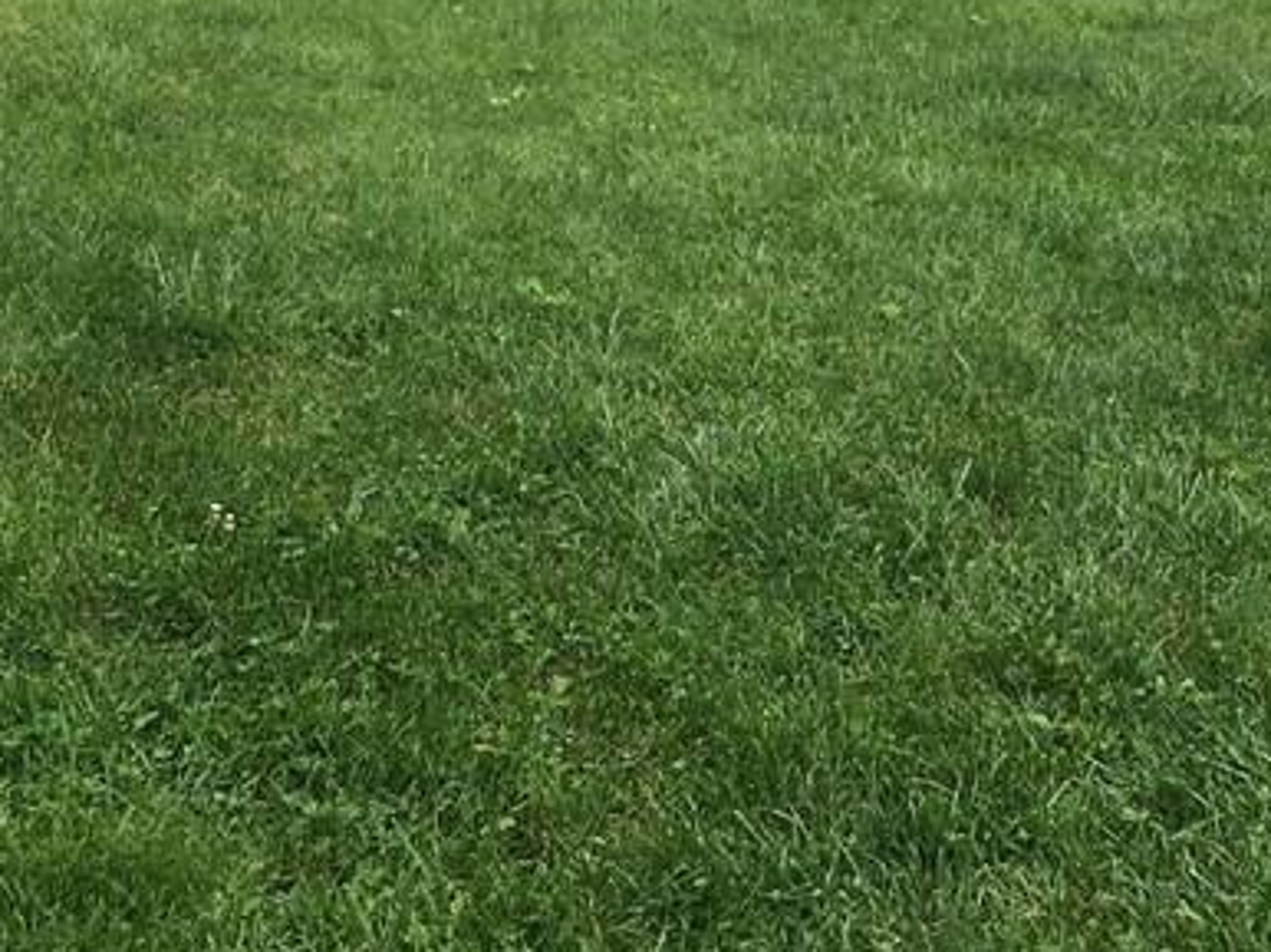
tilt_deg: -12.8
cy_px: 72
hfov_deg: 25.3
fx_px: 2825
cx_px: 711
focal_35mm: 77
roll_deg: -2.3
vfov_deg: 18.8
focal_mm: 4.15
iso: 25
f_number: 2.2
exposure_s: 1/188
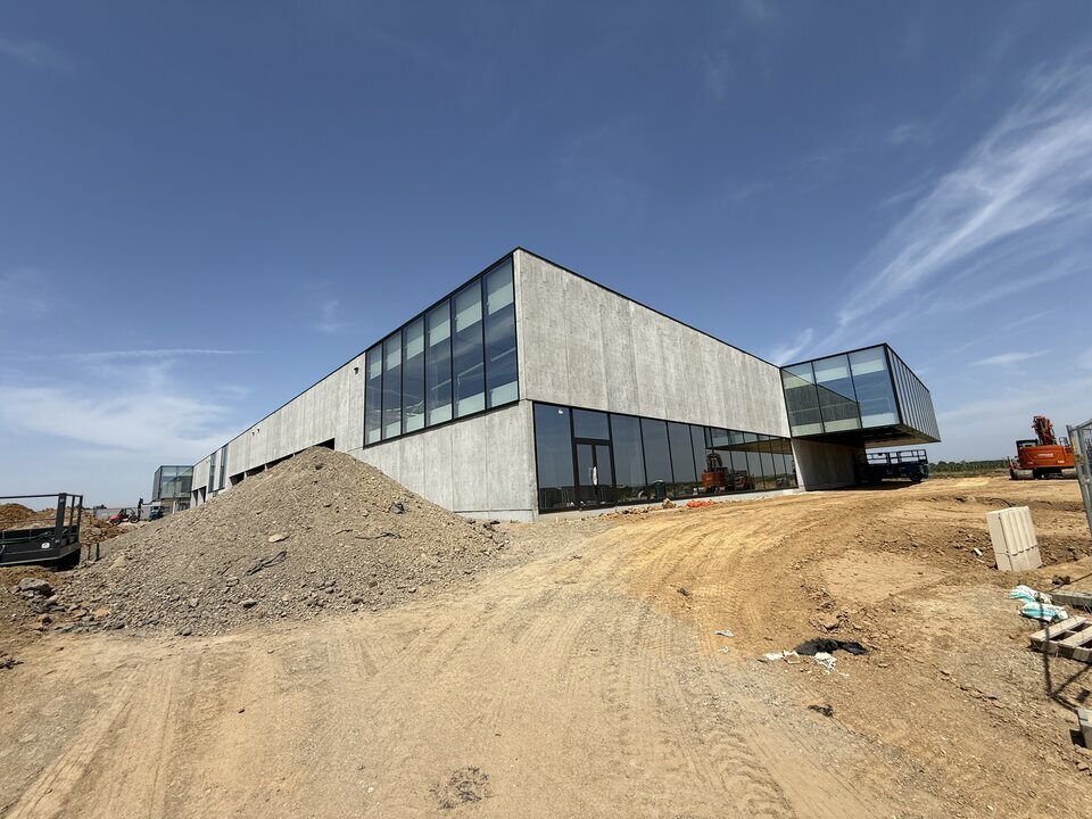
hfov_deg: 102.1
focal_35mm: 14
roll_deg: +2.9
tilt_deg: +12.2
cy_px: 410
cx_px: 546
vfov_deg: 85.7
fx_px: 442
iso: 50
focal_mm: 2.22
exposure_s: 1/3289
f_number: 2.2
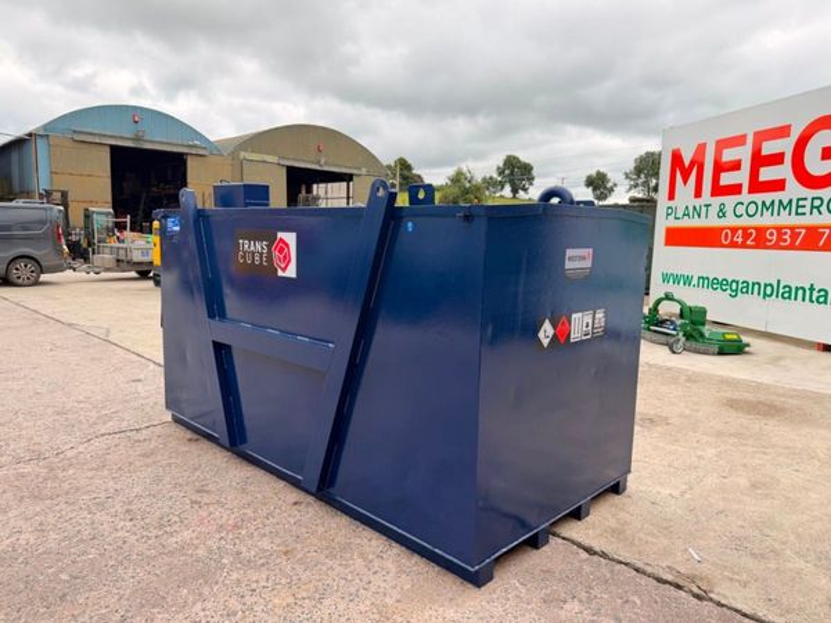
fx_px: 576
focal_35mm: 24
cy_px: 312
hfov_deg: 71.6
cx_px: 416
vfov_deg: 56.8
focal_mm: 6.76
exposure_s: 1/992
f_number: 1.78
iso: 100
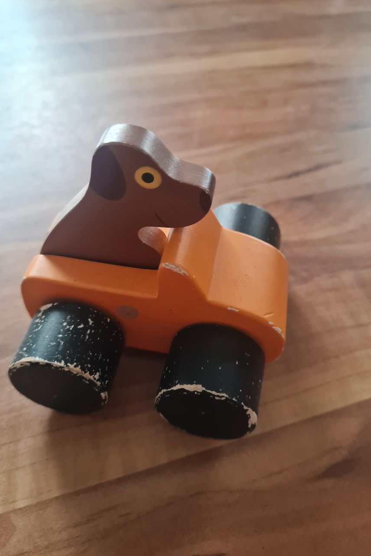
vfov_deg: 65.5
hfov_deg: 46.4
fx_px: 433
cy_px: 277
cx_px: 179
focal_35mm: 28
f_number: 1.8
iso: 500
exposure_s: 1/50
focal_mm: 5.4
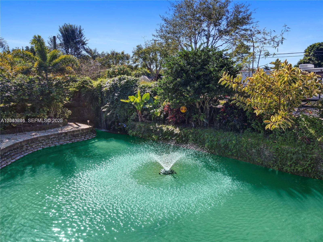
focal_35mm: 24
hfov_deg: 71.6
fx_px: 224
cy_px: 121
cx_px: 162
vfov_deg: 56.8
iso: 110
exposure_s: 1/500
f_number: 2.8
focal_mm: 4.5
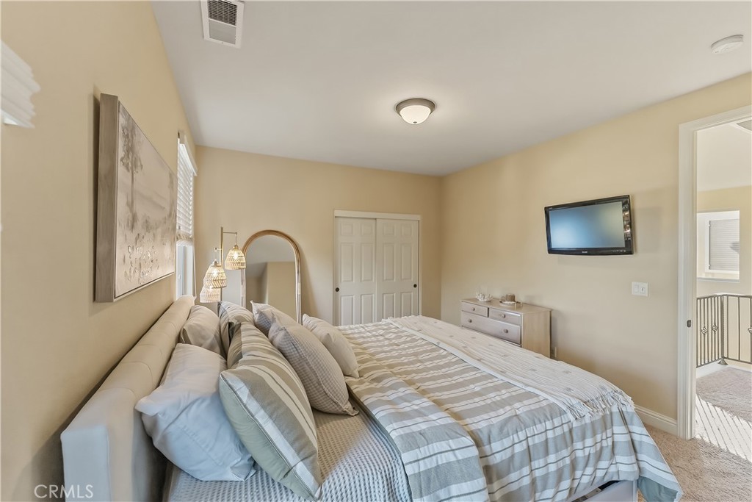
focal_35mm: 14
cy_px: 251
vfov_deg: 81.2
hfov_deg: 104.2
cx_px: 376
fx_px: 292
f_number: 3.5
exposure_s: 1/160
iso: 1250
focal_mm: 14
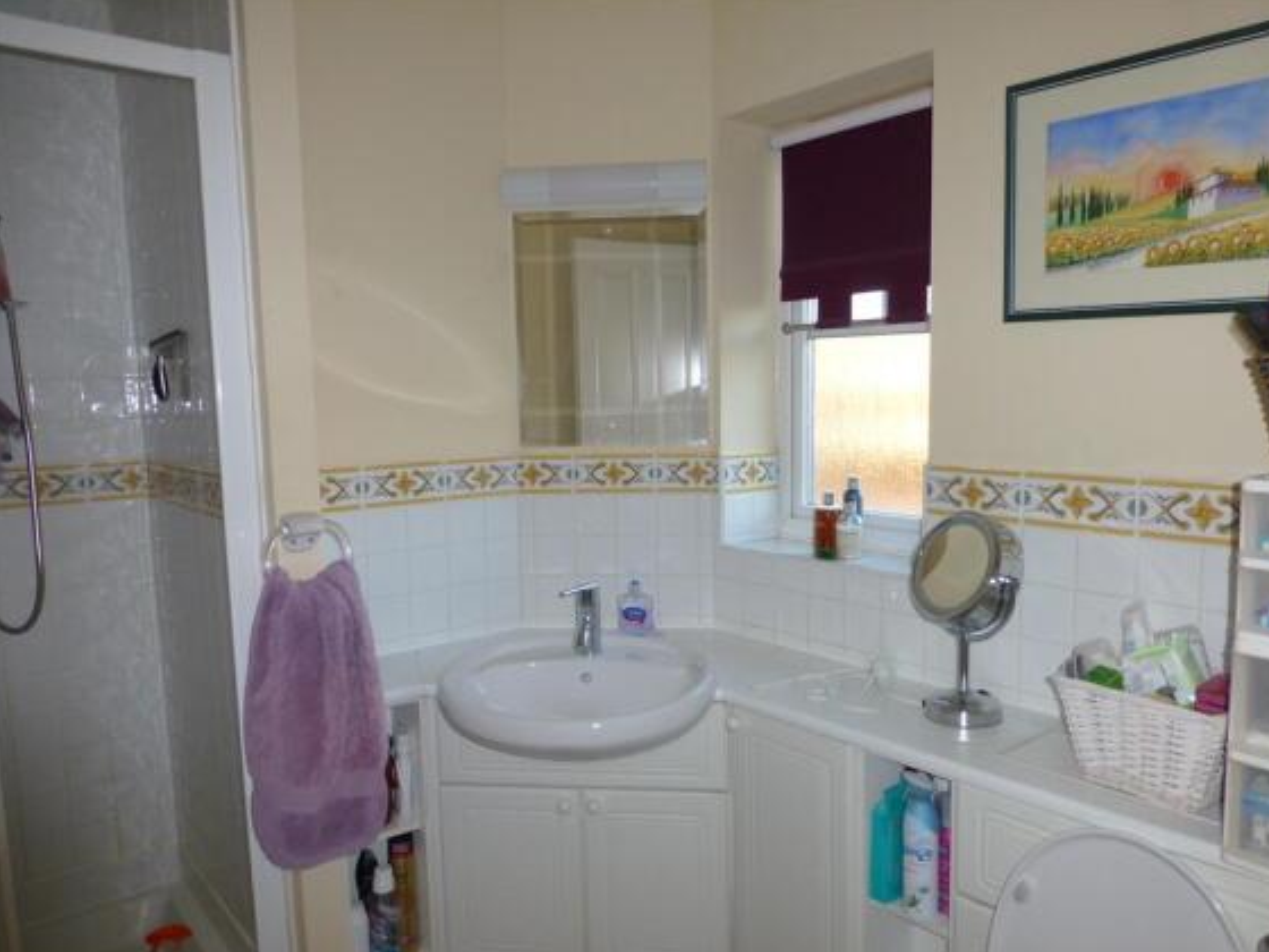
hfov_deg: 69.4
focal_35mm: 25
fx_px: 916
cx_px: 651
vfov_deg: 54.9
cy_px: 488
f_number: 3.3
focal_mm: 4.3
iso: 160
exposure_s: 1/60
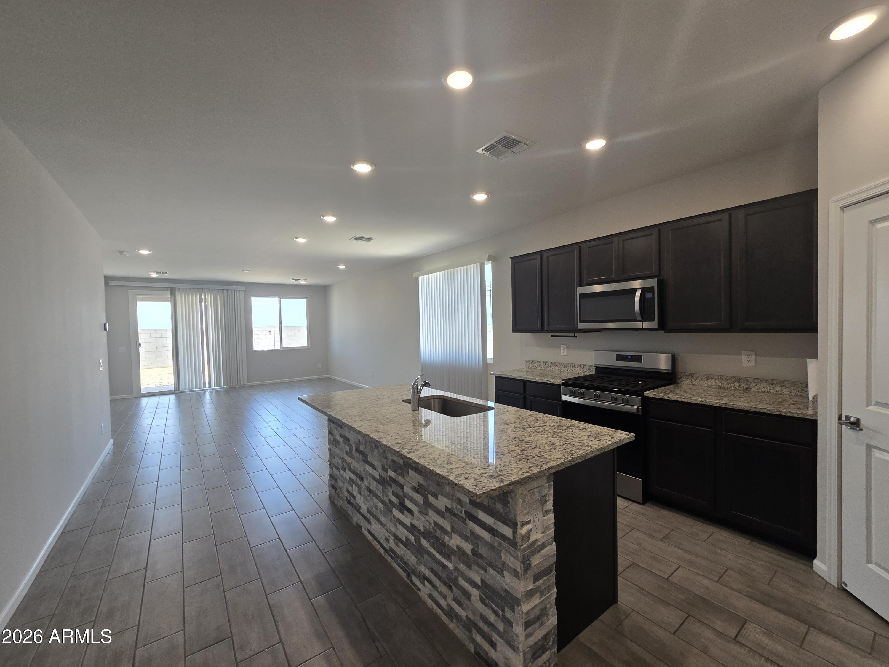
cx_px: 444
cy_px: 334
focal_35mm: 13
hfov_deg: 106.2
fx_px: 334
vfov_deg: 89.9
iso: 80
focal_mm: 2.2
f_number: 2.2
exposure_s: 1/120
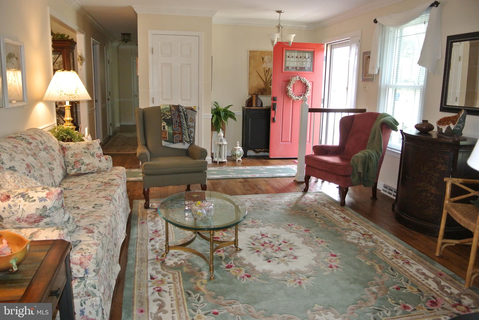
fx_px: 360
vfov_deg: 48.0
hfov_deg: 67.3
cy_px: 160
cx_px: 240
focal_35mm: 27
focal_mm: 10
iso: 560
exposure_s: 1/60
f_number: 3.5
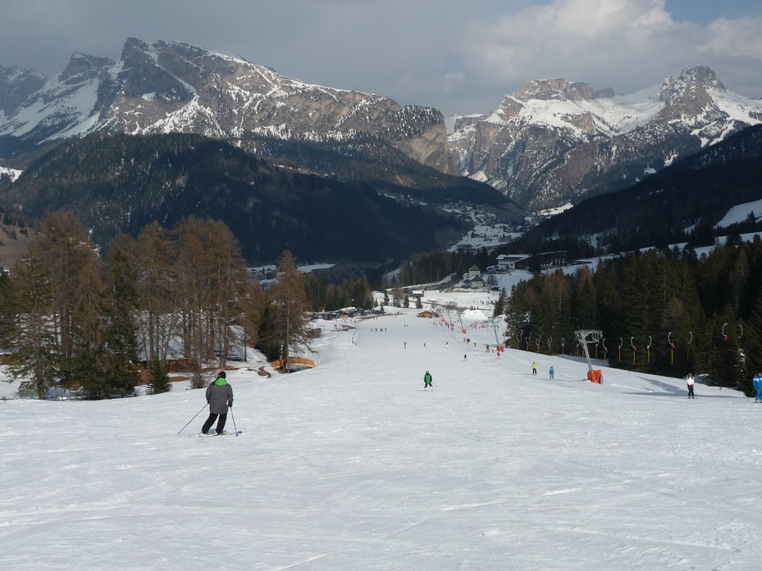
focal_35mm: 46
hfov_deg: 41.2
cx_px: 381
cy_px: 284
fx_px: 1013
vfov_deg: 31.5
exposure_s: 1/500
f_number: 10
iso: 100
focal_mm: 7.6
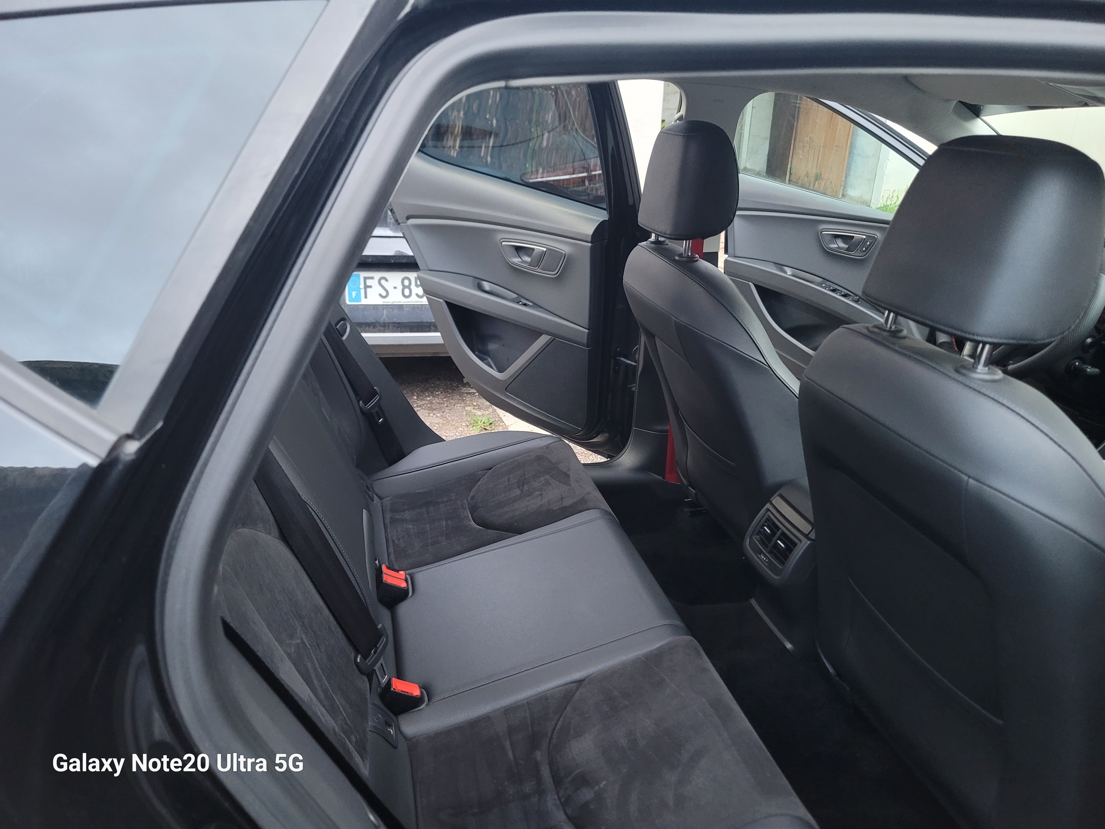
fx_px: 798
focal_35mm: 25
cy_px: 414
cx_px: 552
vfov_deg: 54.9
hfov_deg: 69.4
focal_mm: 7
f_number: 1.8
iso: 640
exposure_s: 1/24
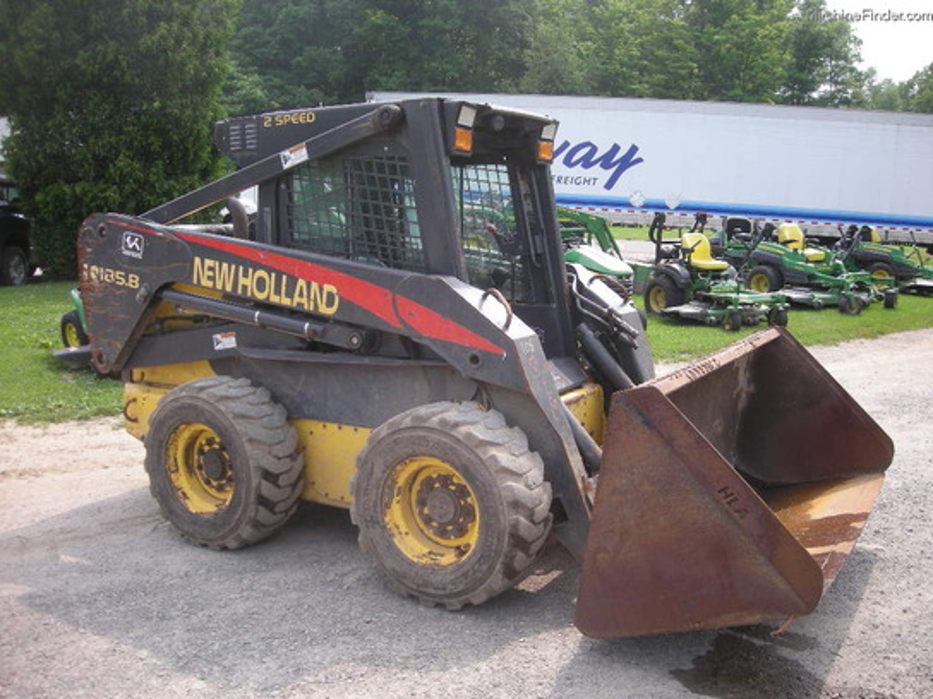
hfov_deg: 52.6
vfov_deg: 40.7
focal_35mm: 35
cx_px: 466
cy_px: 350
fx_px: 943
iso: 50
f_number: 2.8
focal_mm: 5.7
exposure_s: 1/352
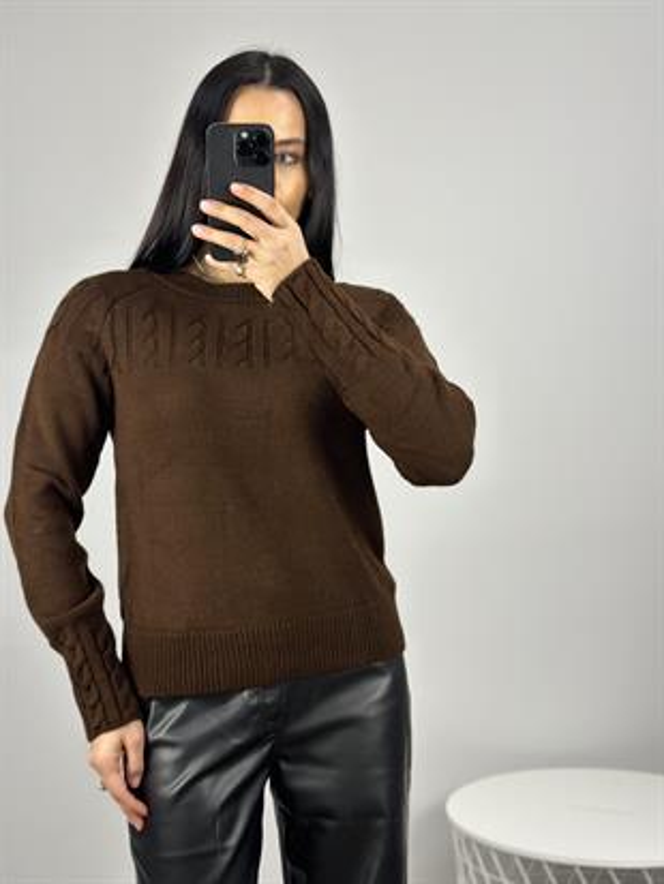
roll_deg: -1.2
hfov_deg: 30.3
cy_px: 442
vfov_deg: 39.6
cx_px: 332
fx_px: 1227
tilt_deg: -26.9
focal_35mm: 48
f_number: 1.78
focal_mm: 6.86
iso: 80
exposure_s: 1/50
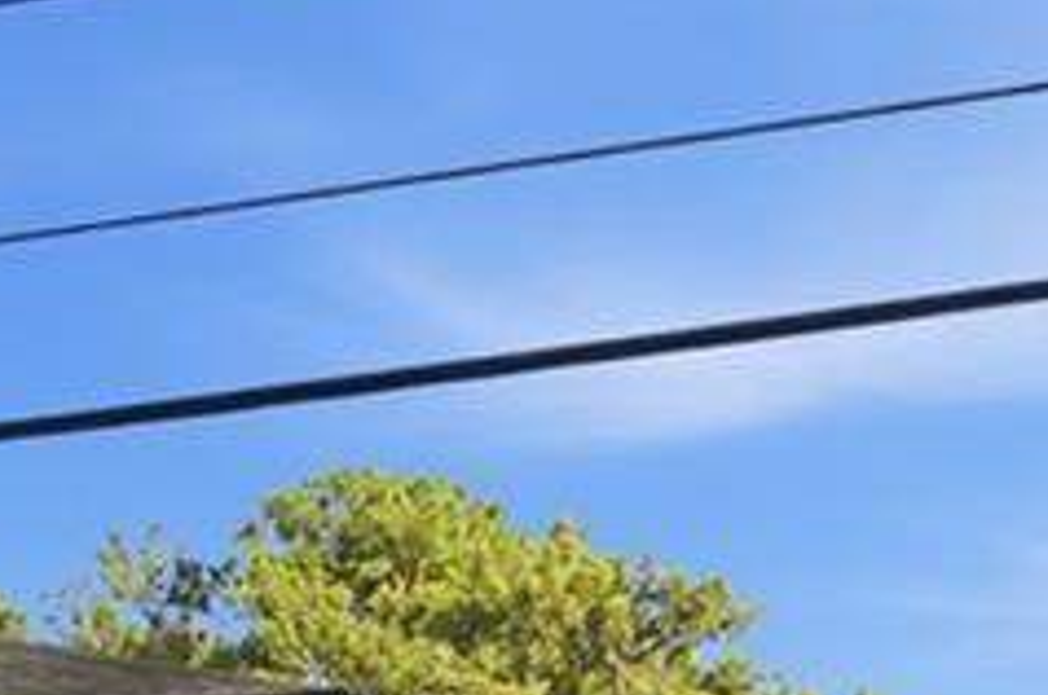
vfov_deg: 8.4
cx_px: -255
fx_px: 4506
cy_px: 1386
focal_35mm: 155
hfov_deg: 12.9
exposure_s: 1/160
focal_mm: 24
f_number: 5.6
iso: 100
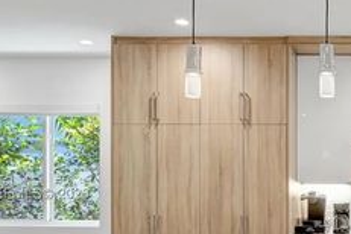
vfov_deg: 27.9
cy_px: 194
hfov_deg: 35.7
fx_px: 458
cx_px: 386
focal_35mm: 47
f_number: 8
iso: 400
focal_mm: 17
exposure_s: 1/4
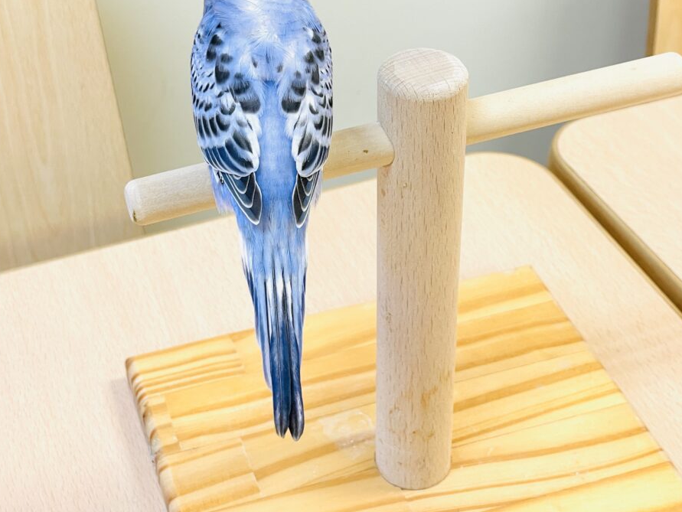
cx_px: 276
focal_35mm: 70
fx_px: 1380
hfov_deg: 27.7
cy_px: 171
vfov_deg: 21.0
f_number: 2
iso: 80
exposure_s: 1/99
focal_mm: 6
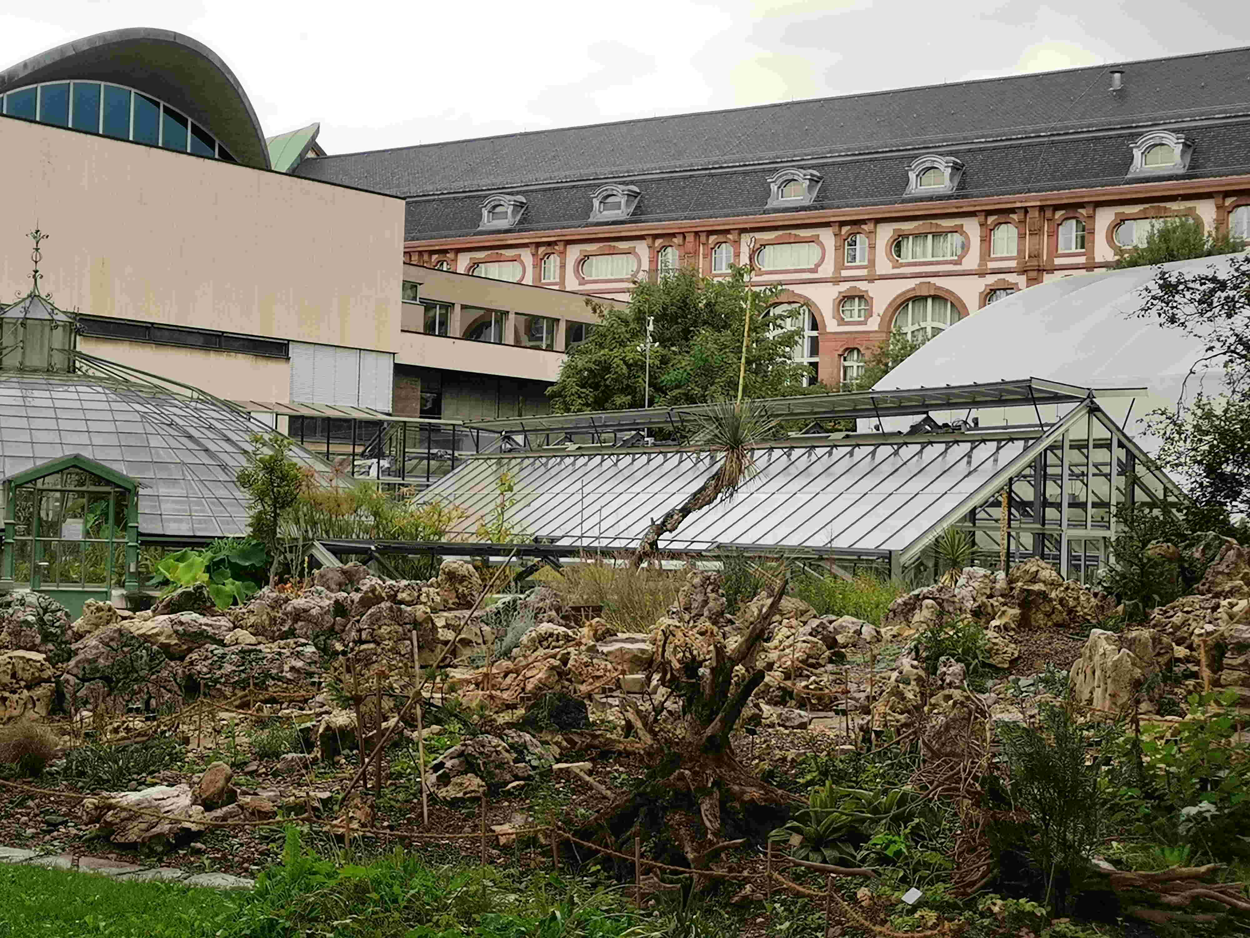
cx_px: 625
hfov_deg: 35.5
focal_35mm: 54
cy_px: 469
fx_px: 1950
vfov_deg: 27.0
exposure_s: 1/419
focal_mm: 4.75
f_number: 1.8
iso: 50
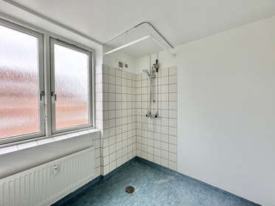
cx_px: 138
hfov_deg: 102.0
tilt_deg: -1.2
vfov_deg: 85.7
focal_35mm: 14
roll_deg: +0.4
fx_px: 111
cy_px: 103
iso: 64
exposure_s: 1/99
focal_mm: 2.22
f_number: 2.2
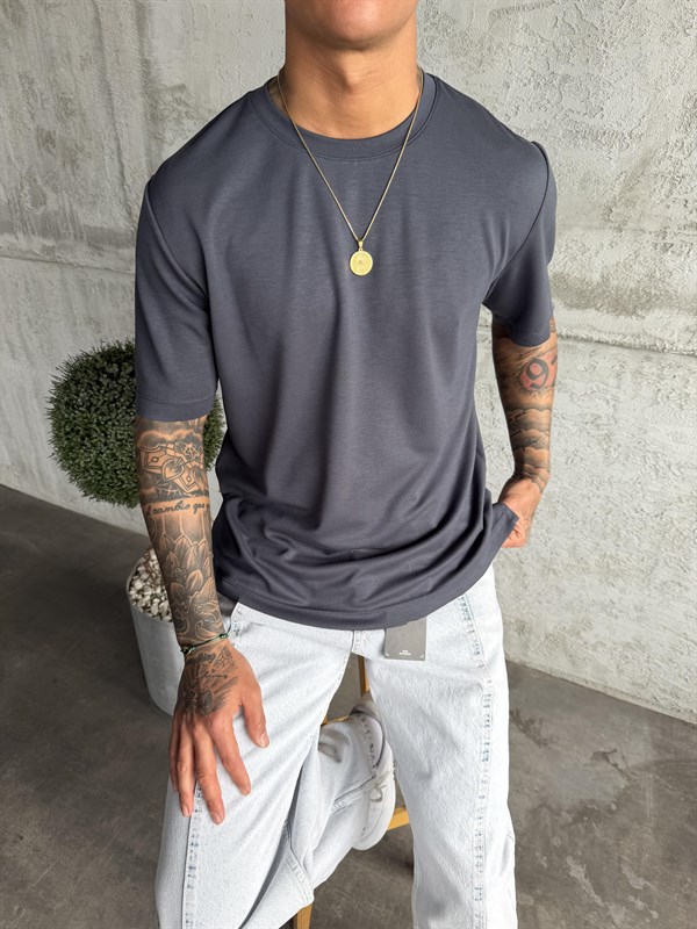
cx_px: 348
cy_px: 464
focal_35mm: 24
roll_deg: -0.8
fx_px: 644
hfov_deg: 56.8
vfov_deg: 71.6
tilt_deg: -30.8
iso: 80
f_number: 1.78
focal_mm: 6.76
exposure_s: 1/478
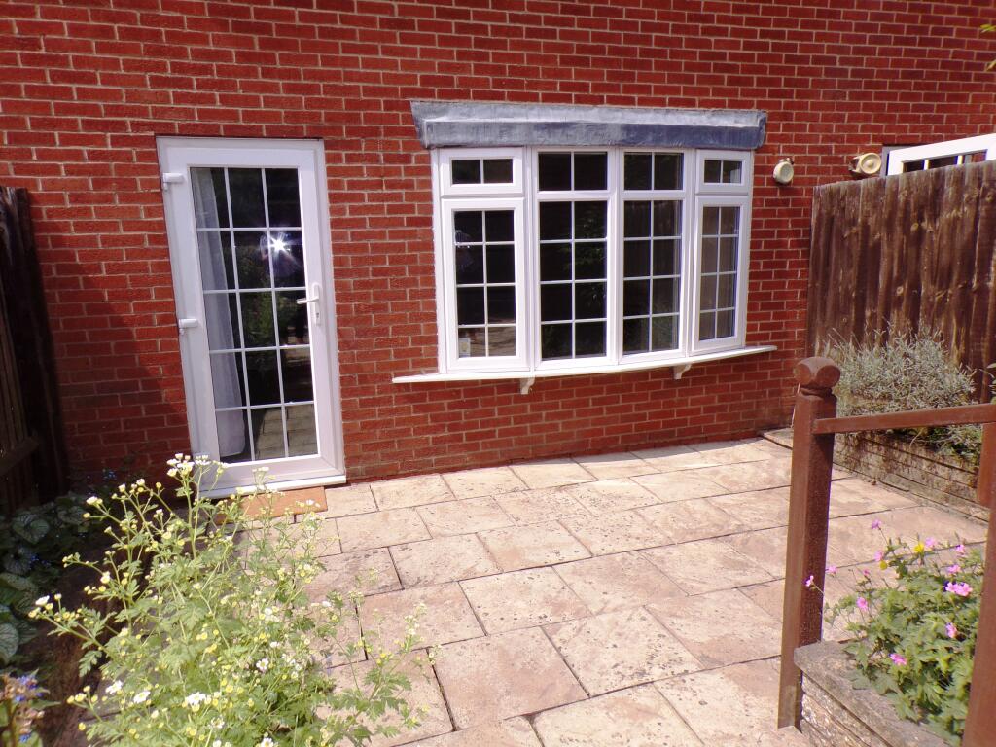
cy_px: 374
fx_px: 691
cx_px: 498
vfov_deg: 56.8
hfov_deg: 71.6
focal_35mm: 24
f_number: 5.8
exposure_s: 1/450
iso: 80
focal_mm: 4.3
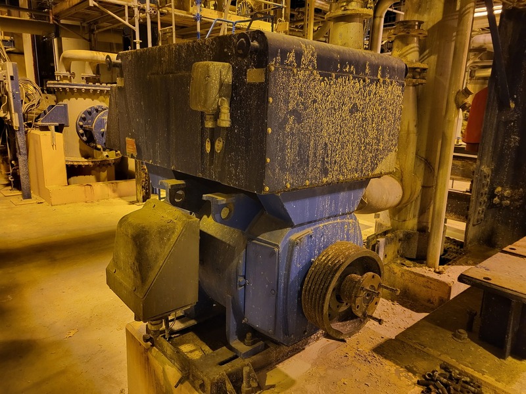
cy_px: 197
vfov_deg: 53.1
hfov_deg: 67.3
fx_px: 395
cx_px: 263
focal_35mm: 26
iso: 640
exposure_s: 1/24
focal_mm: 5.4
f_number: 1.8
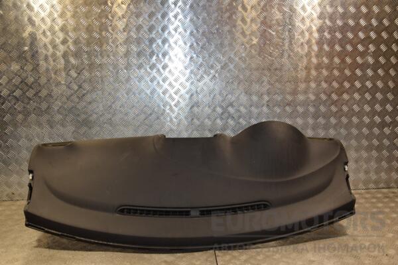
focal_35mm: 33
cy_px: 132
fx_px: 365
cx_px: 199
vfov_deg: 40.0
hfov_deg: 57.2
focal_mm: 22
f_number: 5.6
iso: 800
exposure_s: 1/200
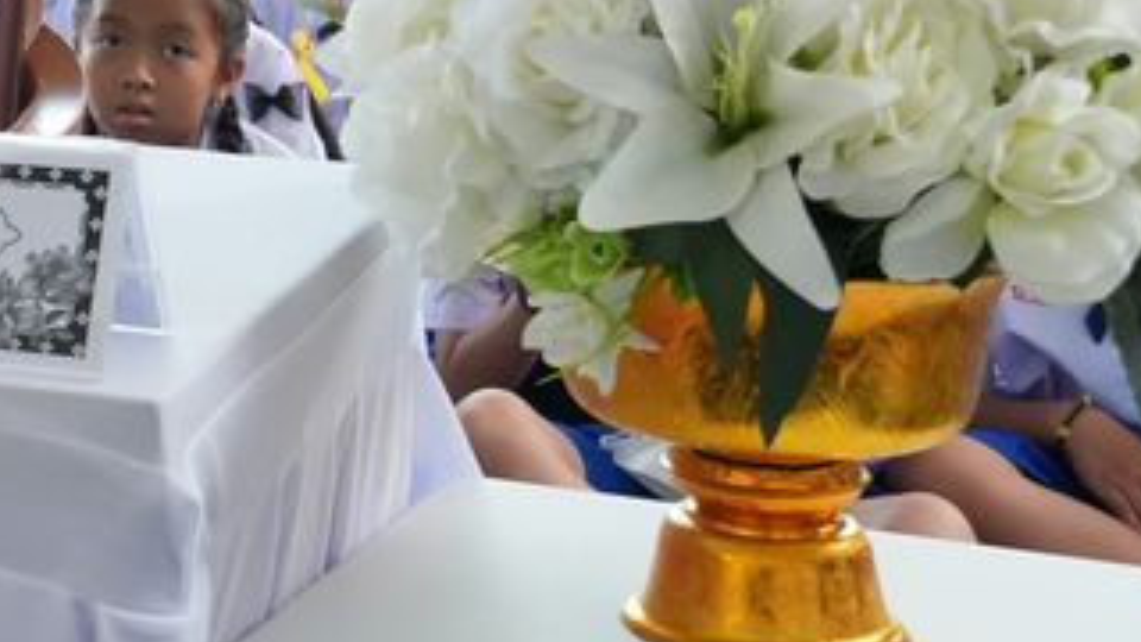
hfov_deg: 16.6
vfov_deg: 9.9
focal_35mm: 118
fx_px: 3570
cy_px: -416
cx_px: -538
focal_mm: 24
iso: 1600
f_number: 5.6
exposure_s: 1/250
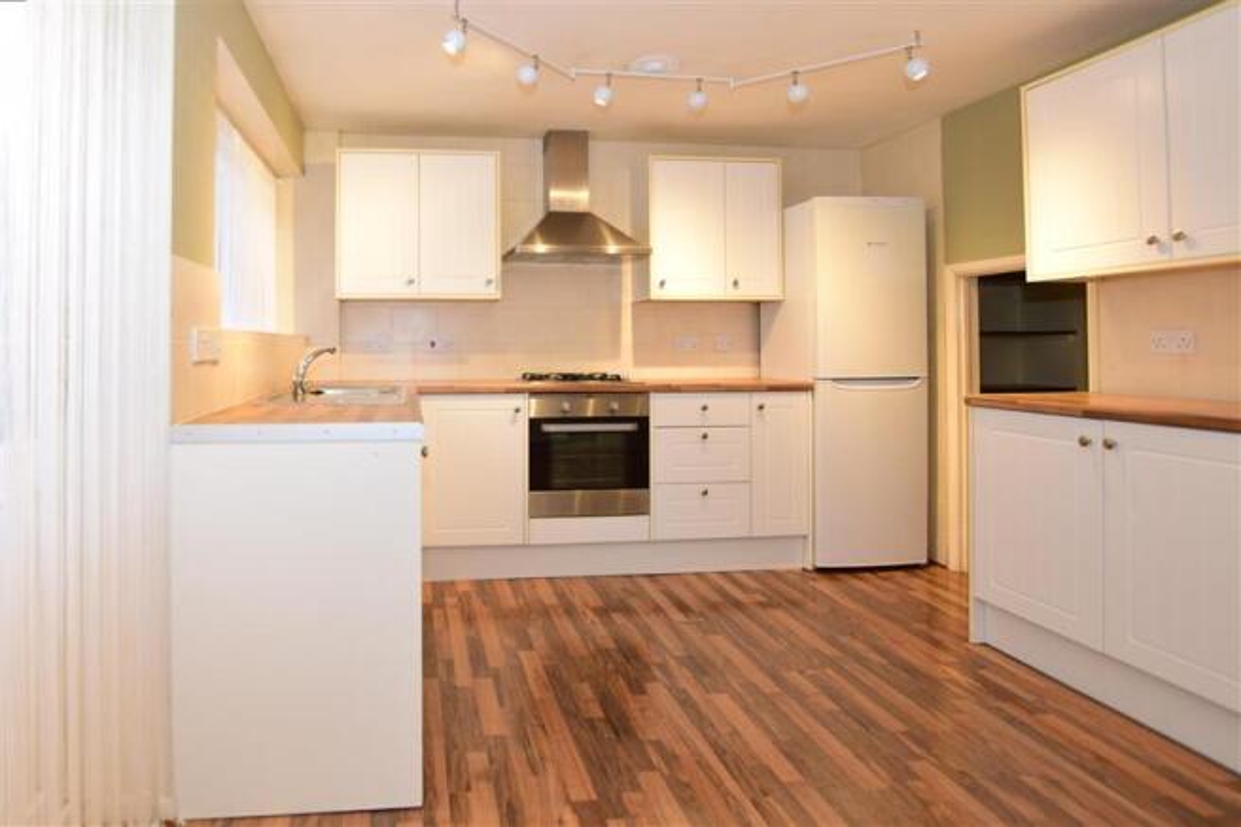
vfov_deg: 77.3
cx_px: 620
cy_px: 414
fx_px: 517
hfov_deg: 100.4
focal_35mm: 15
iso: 200
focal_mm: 10
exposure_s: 1/20
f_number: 5
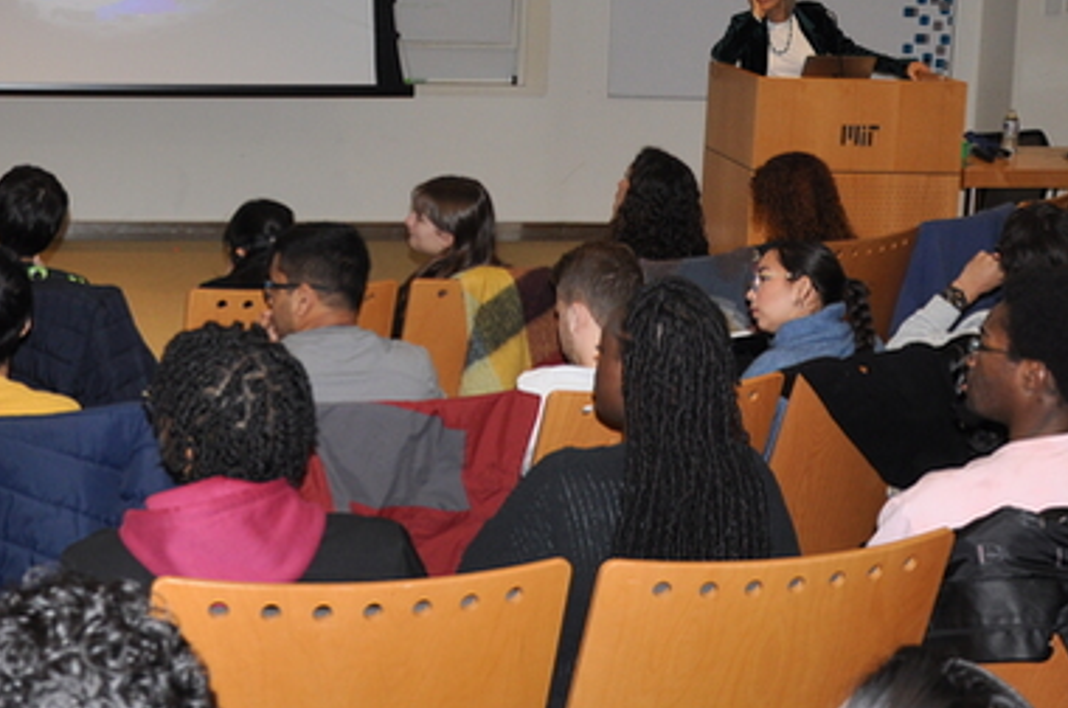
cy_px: 14
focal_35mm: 64
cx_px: 259
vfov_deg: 20.5
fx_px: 1895
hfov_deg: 30.9
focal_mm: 18
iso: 400
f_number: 3.5
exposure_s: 1/60
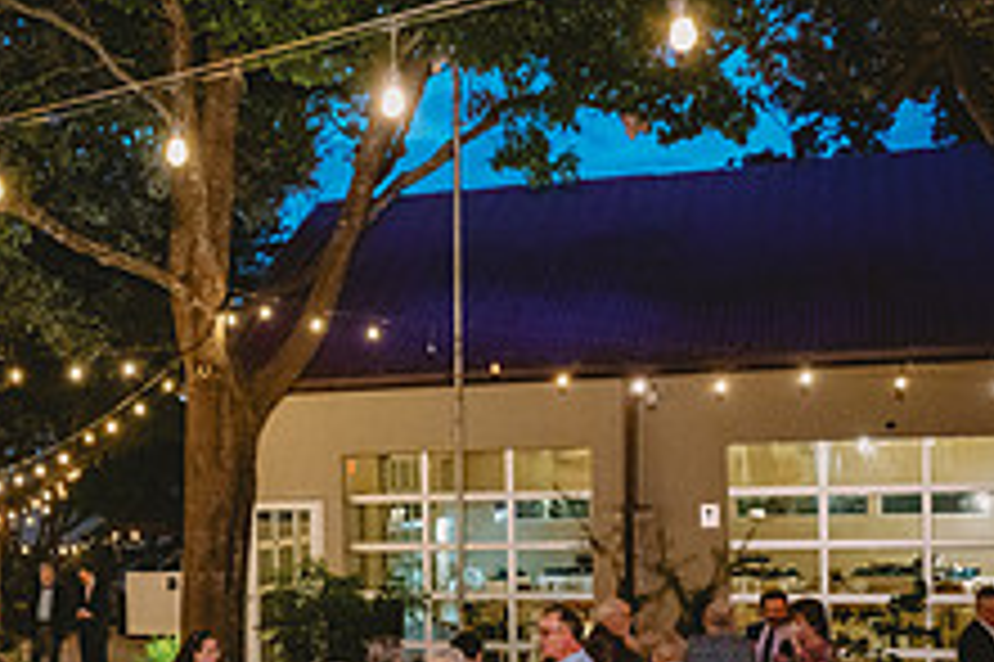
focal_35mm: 63
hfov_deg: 29.6
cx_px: -22
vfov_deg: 21.3
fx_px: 1738
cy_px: 525
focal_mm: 24
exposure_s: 1/80
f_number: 2.8
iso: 4000
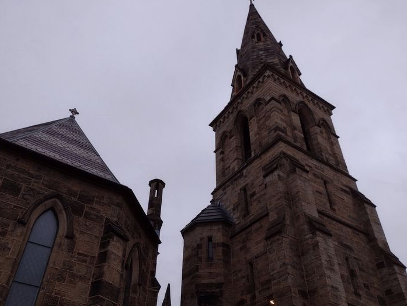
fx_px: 365
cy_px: 172
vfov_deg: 45.4
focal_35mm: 31
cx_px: 180
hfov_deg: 58.2
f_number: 1.7
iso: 143
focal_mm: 4.71
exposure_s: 1/40
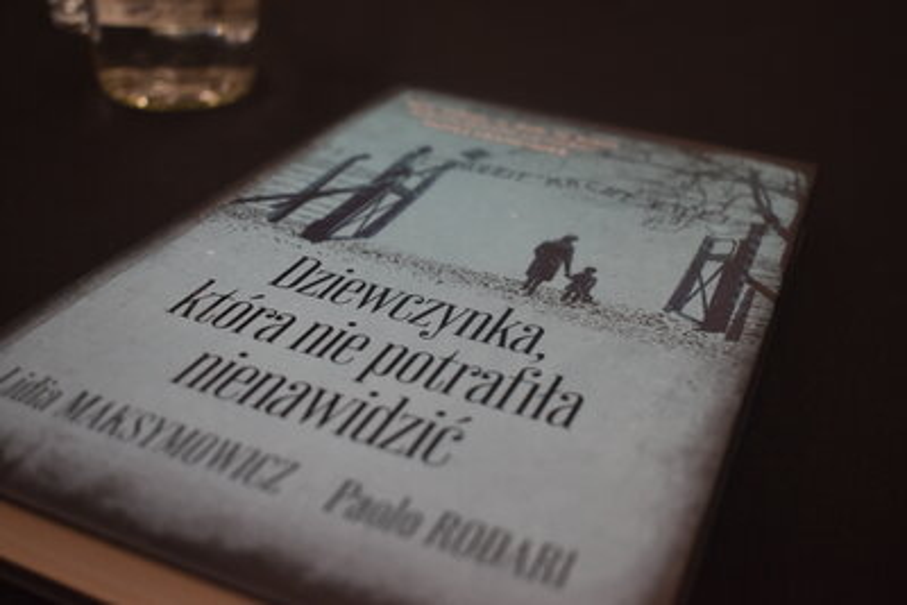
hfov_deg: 46.4
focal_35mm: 42
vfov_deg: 31.9
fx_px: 1058
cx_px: 454
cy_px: 302
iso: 800
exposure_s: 1/160
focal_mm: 28
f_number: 4.2
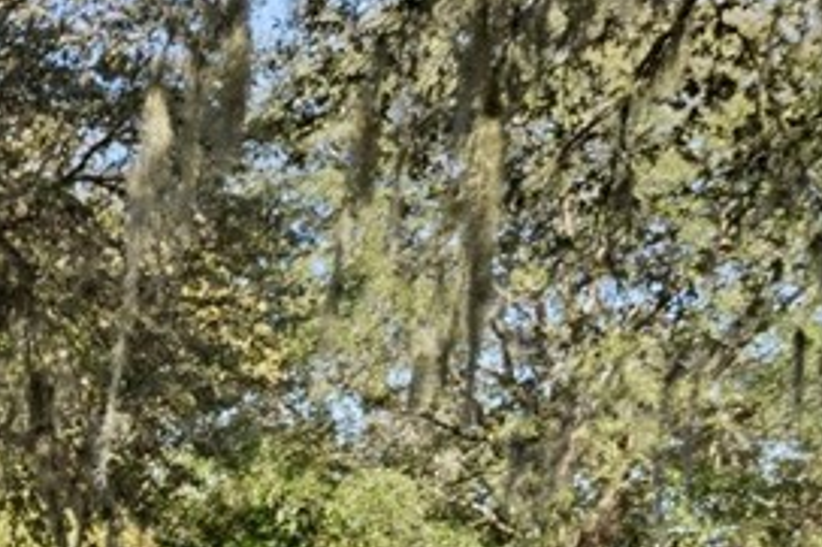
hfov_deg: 14.6
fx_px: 2875
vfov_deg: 10.6
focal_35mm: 126
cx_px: -568
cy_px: 700
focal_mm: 21
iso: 320
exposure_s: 1/500
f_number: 8
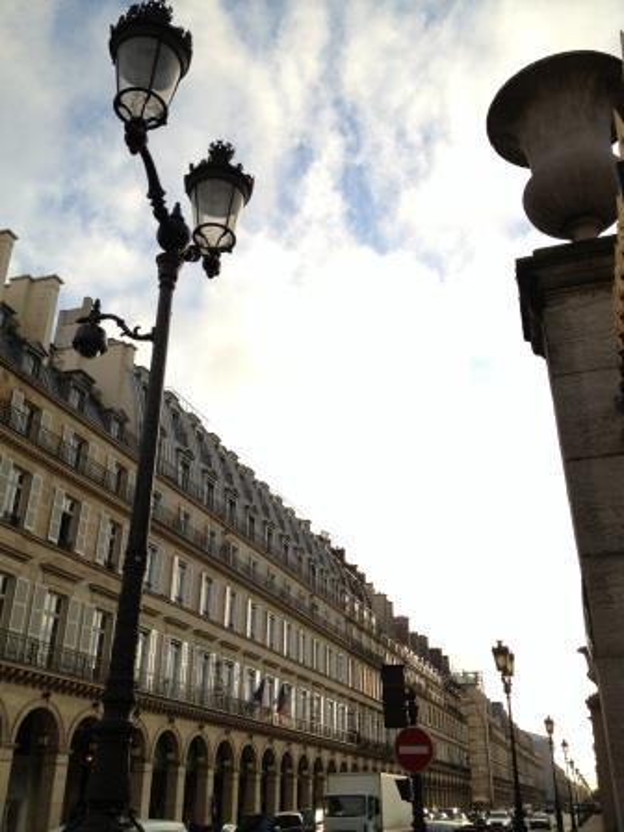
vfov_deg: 52.6
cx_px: 312
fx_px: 841
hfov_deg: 40.7
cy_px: 416
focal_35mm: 35
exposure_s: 1/665
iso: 50
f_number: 2.4
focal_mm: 4.28
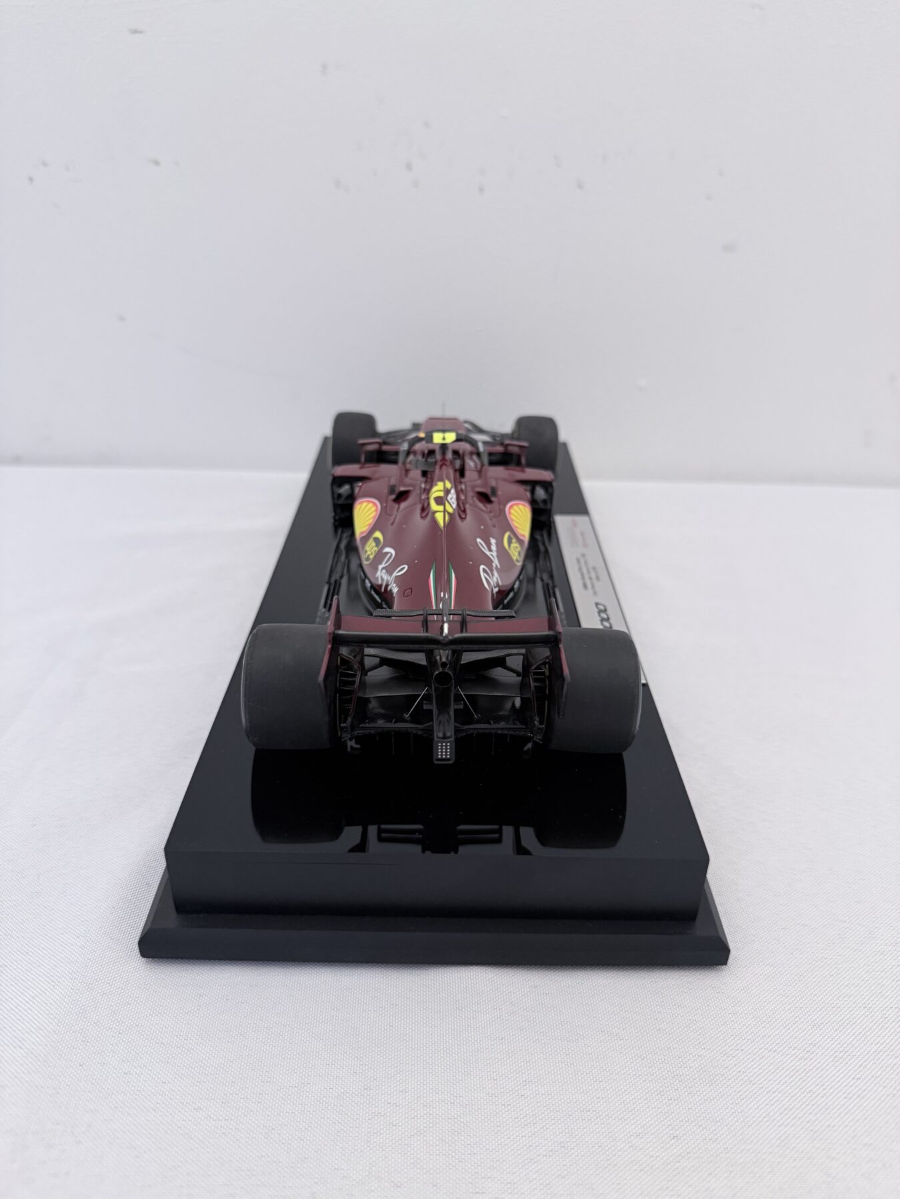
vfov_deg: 71.6
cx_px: 450
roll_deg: -1.3
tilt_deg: -29.0
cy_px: 600
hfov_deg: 56.8
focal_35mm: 24
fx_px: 832
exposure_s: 1/50
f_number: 1.78
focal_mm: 6.76
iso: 320
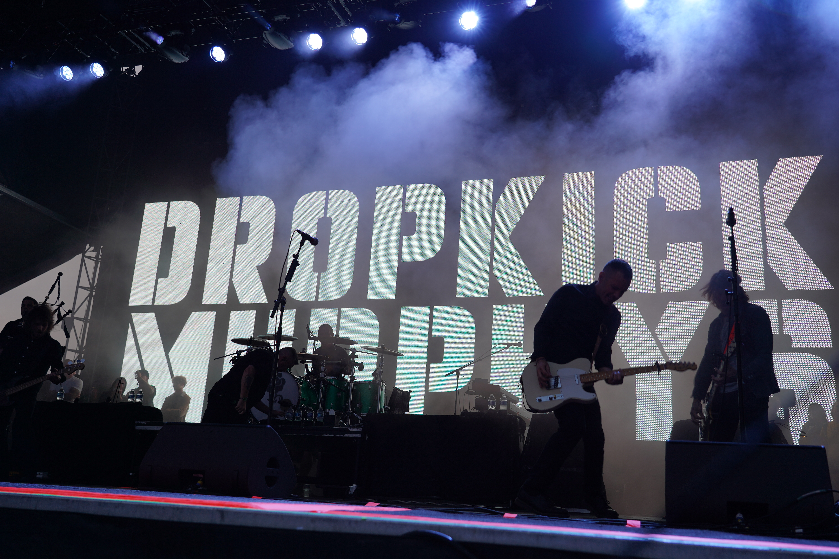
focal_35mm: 34
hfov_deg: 55.8
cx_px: 420
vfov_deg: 38.9
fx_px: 792
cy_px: 280
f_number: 4.5
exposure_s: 1/80
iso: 100
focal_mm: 34
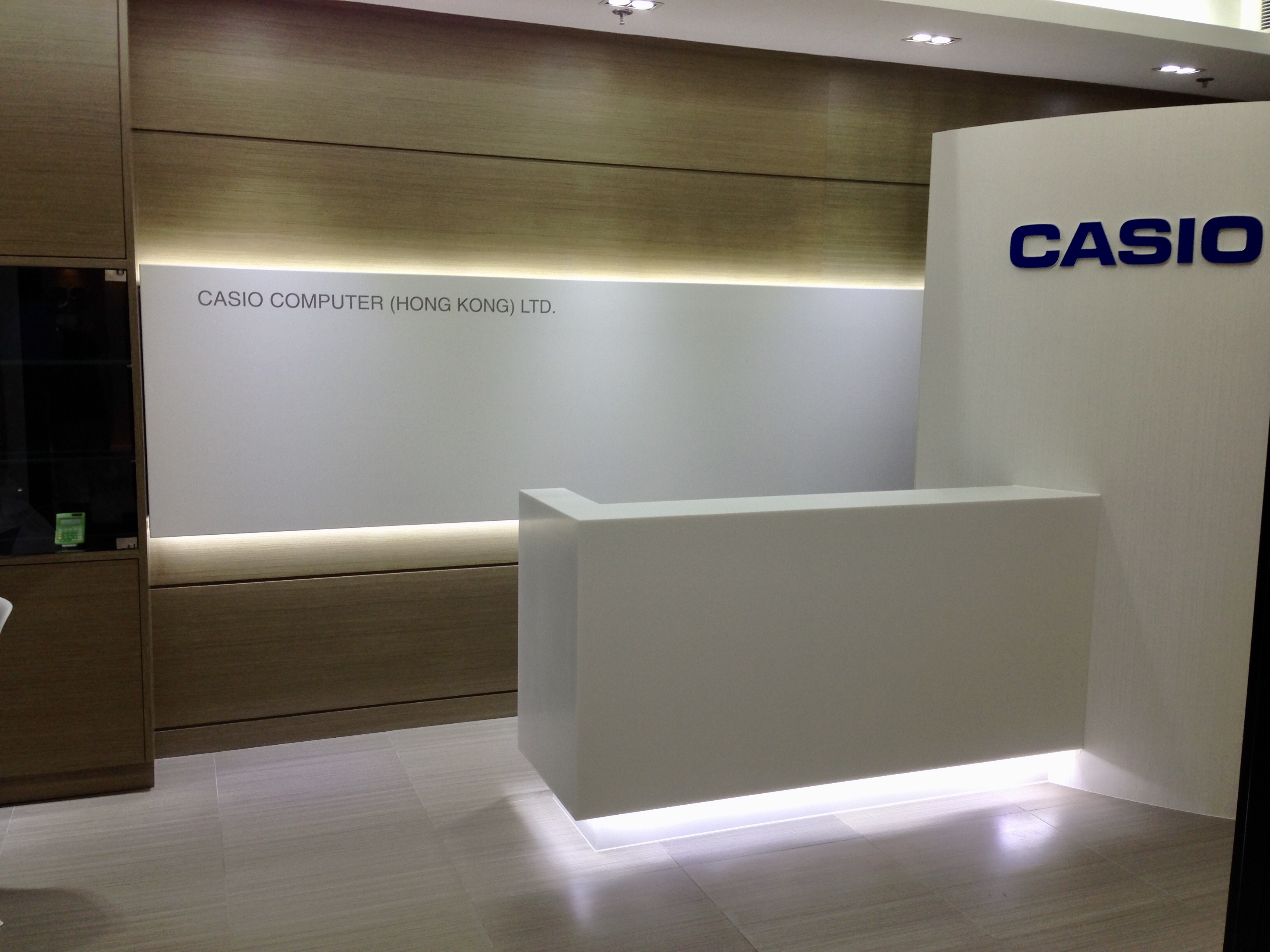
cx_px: 635
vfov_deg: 42.9
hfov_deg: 55.4
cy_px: 476
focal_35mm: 33
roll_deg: -2.2
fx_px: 1211
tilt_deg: -6.0
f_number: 2.4
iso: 50
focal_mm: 4.12
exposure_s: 1/40
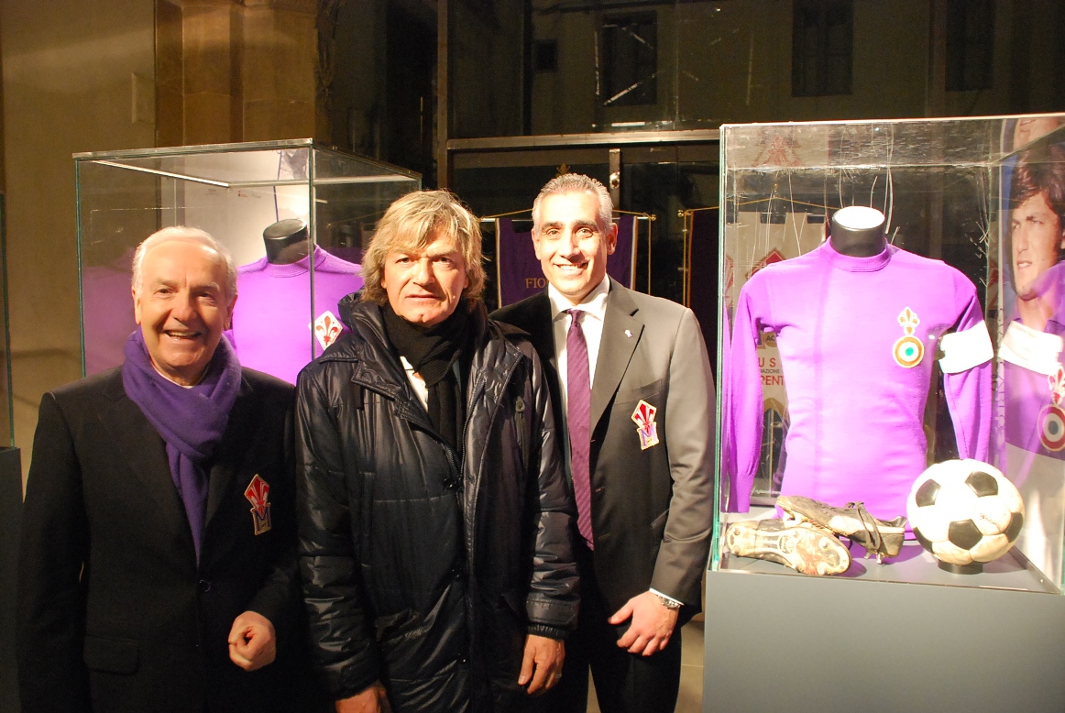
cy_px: 356
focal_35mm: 30
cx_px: 532
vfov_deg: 43.7
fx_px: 889
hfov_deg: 61.9
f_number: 3.8
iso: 1400
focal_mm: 20
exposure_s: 1/30
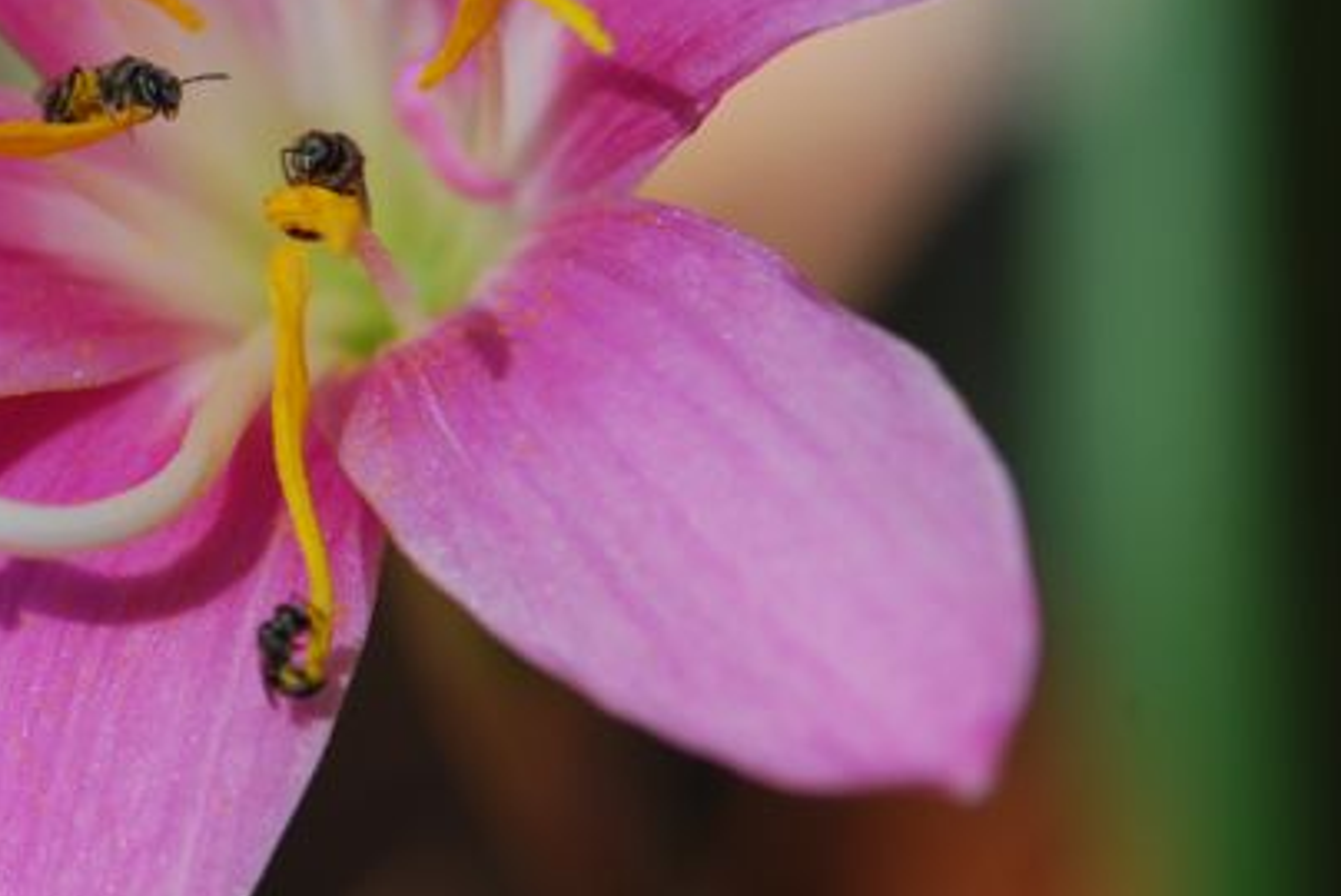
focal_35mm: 250
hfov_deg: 8.2
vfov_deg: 5.5
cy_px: 199
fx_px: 9311
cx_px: 285
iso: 140
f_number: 8
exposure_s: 1/125
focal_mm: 105
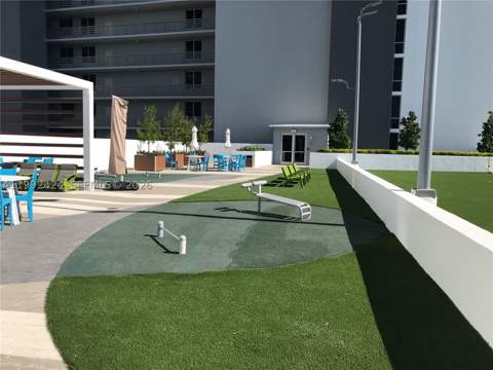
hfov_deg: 63.4
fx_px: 399
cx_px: 246
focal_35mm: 28
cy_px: 185
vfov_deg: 49.7
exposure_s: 1/2907
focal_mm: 3.99
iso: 20
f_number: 1.8
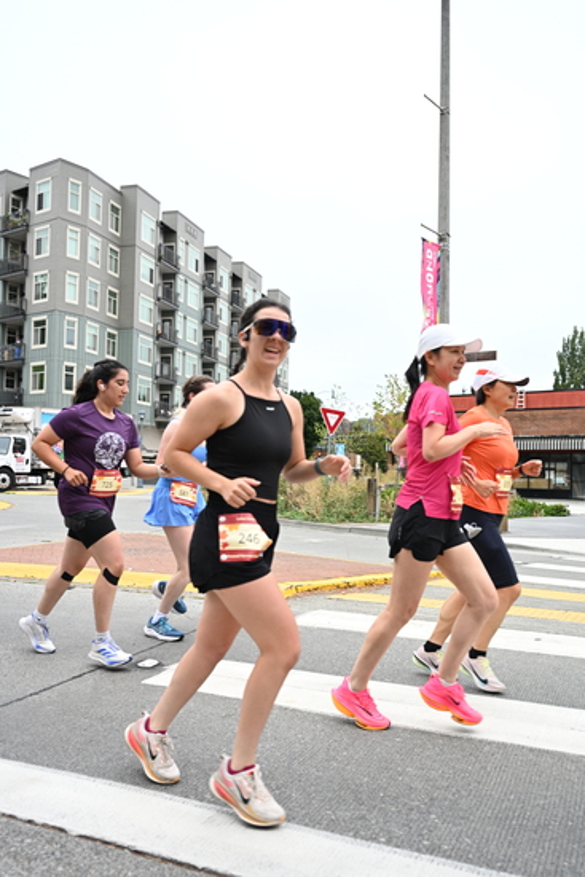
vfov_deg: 56.5
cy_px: 438
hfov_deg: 39.4
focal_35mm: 34
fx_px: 816
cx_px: 292
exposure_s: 1/800
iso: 1600
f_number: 4
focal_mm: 33.5
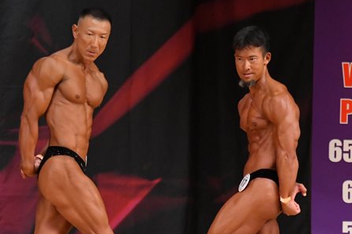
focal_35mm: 493
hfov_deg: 4.2
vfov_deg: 2.8
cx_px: 142
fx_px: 4817
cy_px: 188
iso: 5000
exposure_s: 1/400
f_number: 5.6
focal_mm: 190
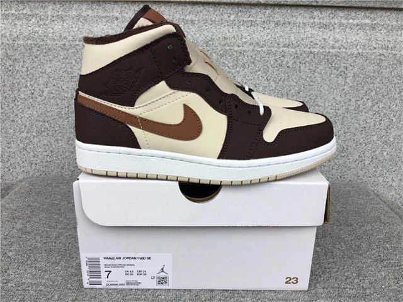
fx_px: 361
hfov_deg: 58.4
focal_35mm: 31
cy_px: 151
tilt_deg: -17.7
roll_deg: -1.2
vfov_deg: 45.4
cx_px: 202
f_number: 2.4
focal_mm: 3.3
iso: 25
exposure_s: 1/118
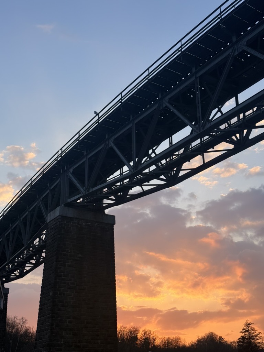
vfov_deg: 39.7
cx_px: 132
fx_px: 488
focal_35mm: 48
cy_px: 176
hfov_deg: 30.3
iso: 100
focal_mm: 6.76
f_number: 1.78
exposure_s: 1/1242
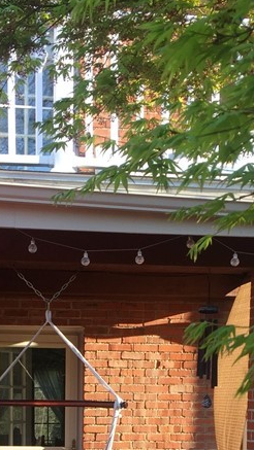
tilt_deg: -5.3
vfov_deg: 26.5
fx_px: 886
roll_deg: -1.3
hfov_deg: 16.3
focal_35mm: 74
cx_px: 72
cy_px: 484
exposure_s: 1/146
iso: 32
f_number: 2.2
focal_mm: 4.15
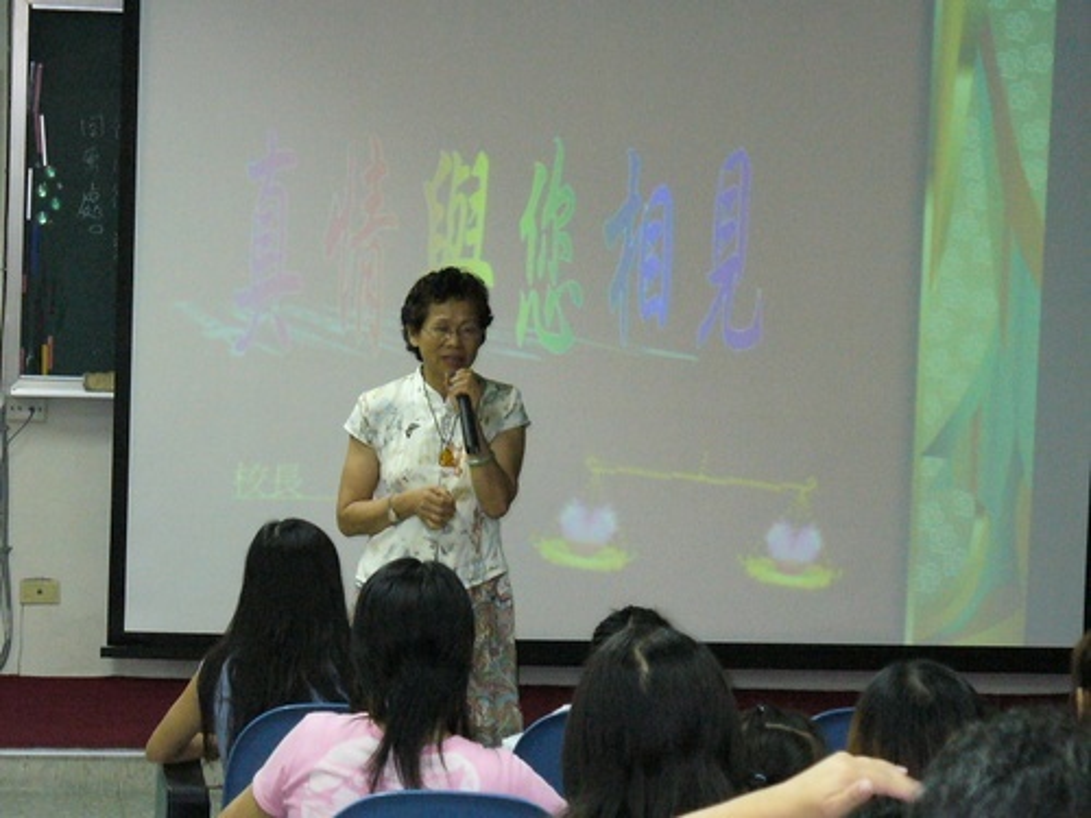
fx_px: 4633
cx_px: 546
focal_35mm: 147
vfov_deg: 10.1
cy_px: 409
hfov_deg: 13.4
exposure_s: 1/30
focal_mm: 19.4
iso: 400
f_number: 3.7
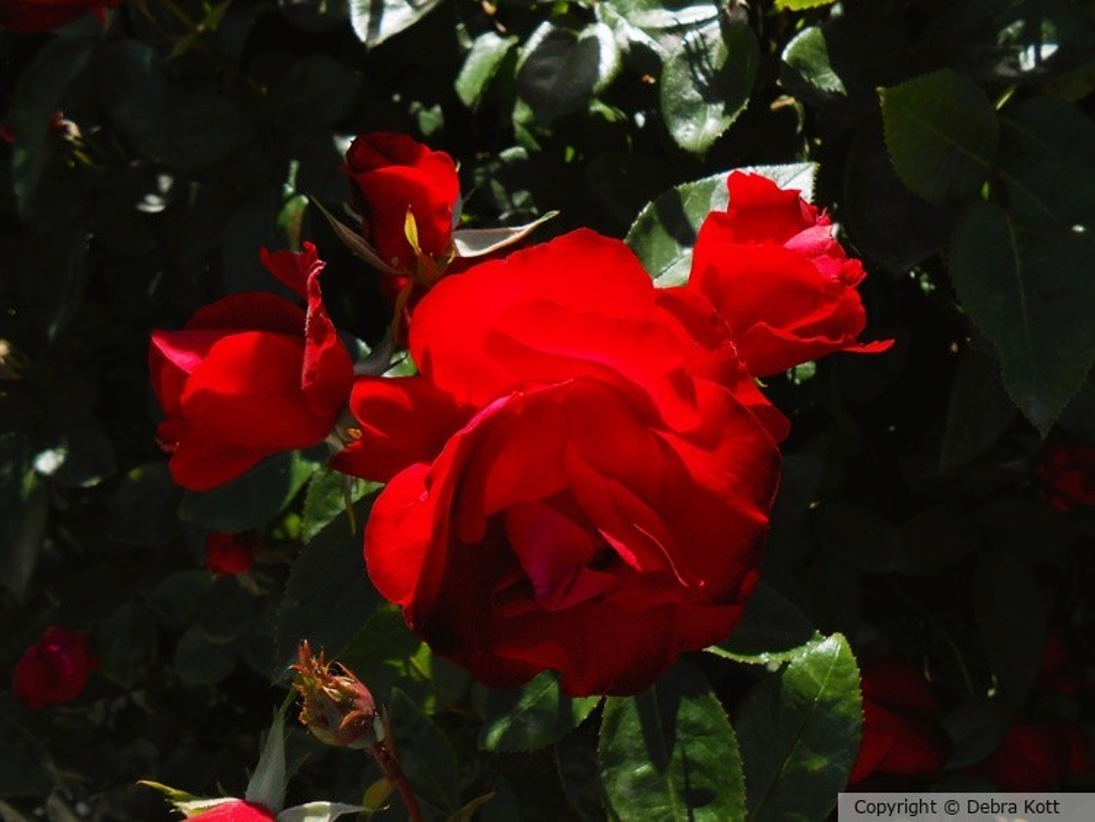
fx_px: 823
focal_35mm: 26
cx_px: 548
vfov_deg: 53.1
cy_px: 411
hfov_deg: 67.3
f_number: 3.5
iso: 80
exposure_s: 1/800
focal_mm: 4.6
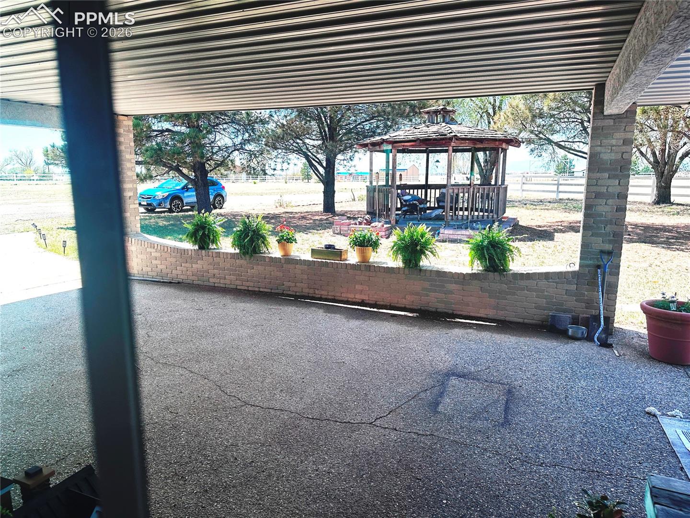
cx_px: 345
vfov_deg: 56.8
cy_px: 259
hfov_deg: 71.6
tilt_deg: -10.7
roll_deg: +0.0
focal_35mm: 24
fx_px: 478
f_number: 1.78
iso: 80
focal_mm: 6.86
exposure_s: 1/762
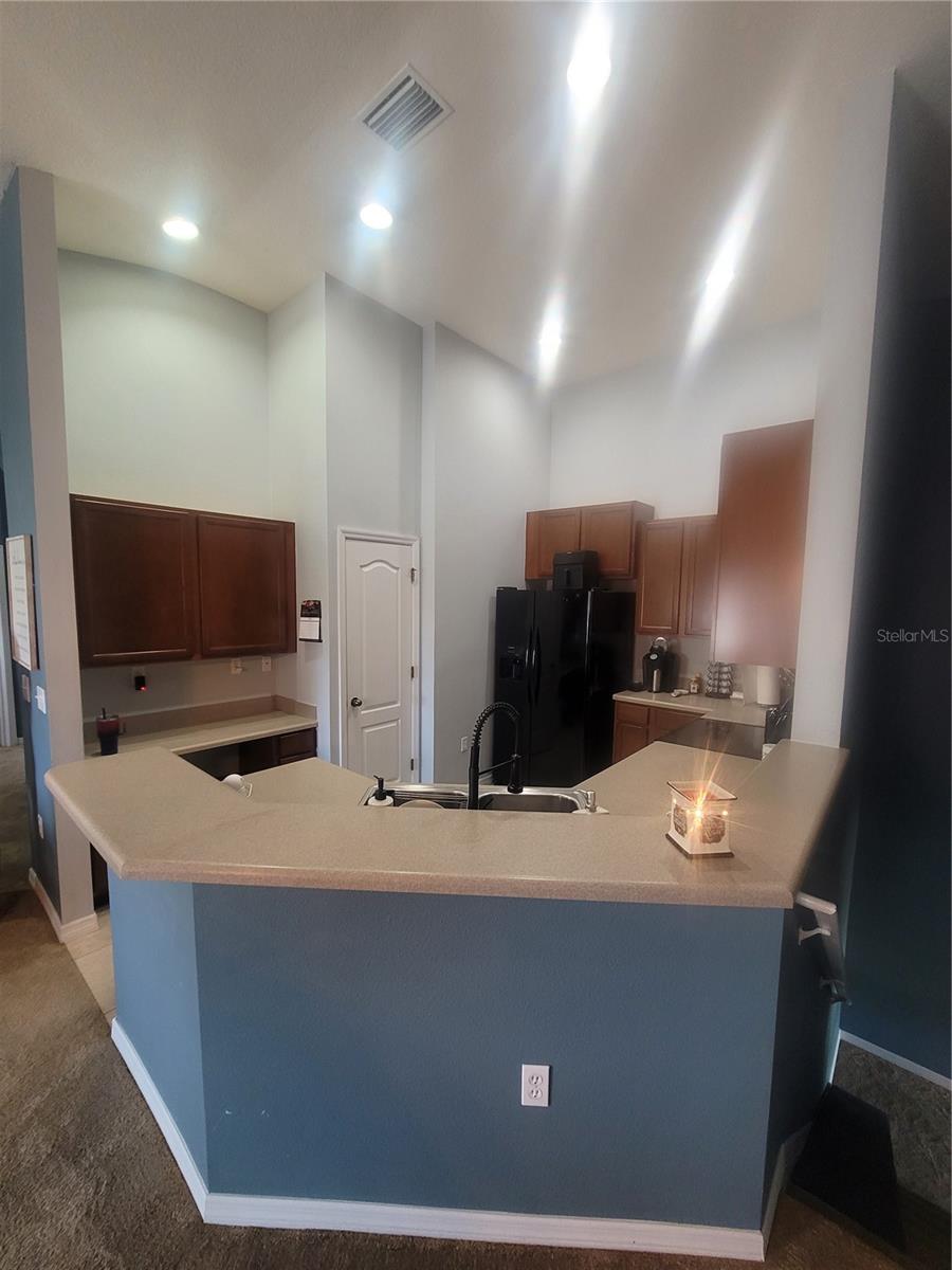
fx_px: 477
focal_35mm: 13
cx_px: 476
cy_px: 635
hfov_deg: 89.9
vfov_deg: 106.2
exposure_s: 1/40
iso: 320
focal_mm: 2.2
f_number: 2.2
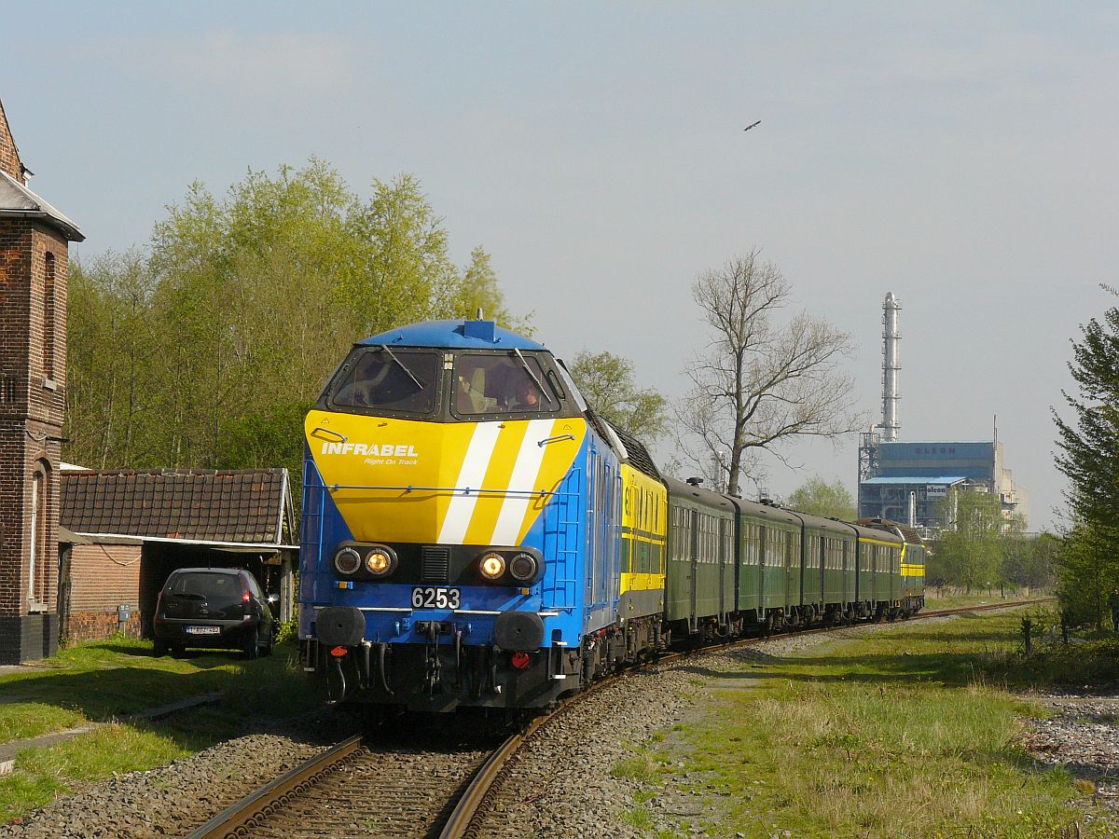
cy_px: 420
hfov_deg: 15.5
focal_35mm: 127
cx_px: 560
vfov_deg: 11.7
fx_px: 4105
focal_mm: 21.2
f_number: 6.3
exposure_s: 1/500
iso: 100
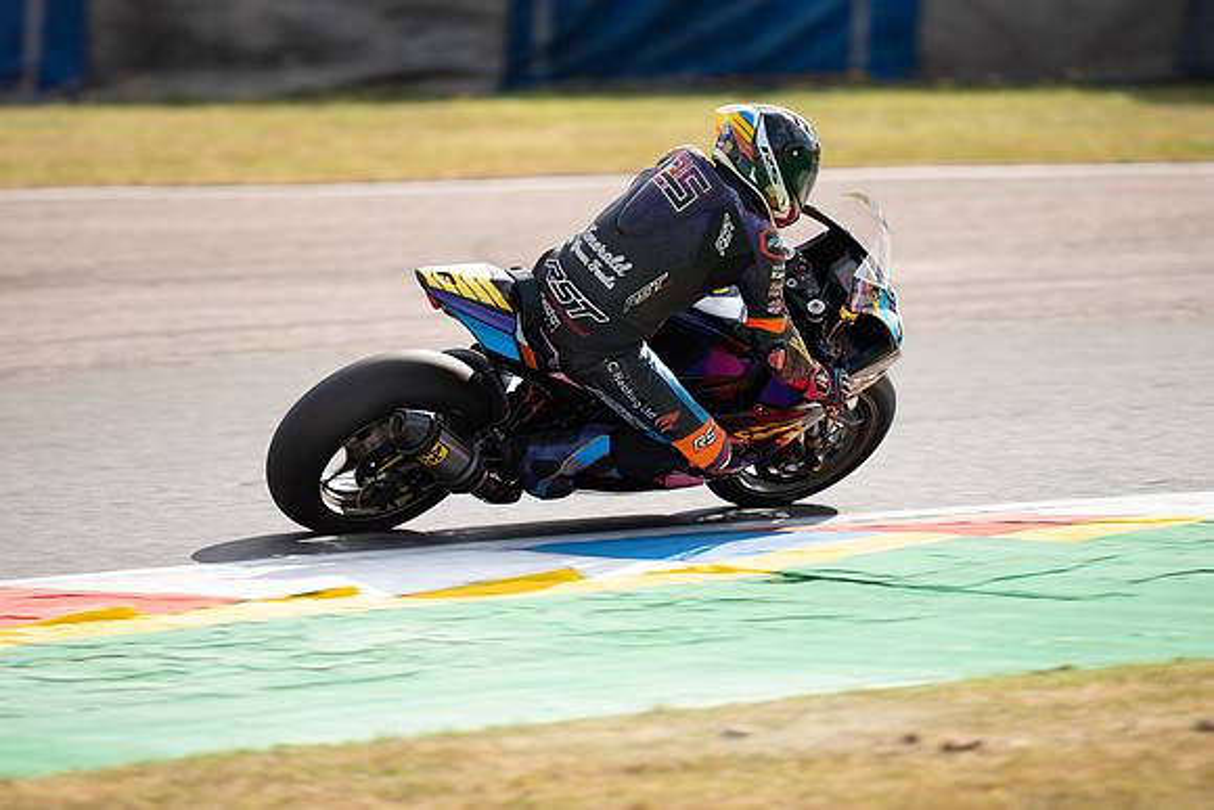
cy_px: 405
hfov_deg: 5.2
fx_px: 13491
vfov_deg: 3.4
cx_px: 607
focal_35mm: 400
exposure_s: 1/500
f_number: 2.8
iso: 50
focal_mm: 400
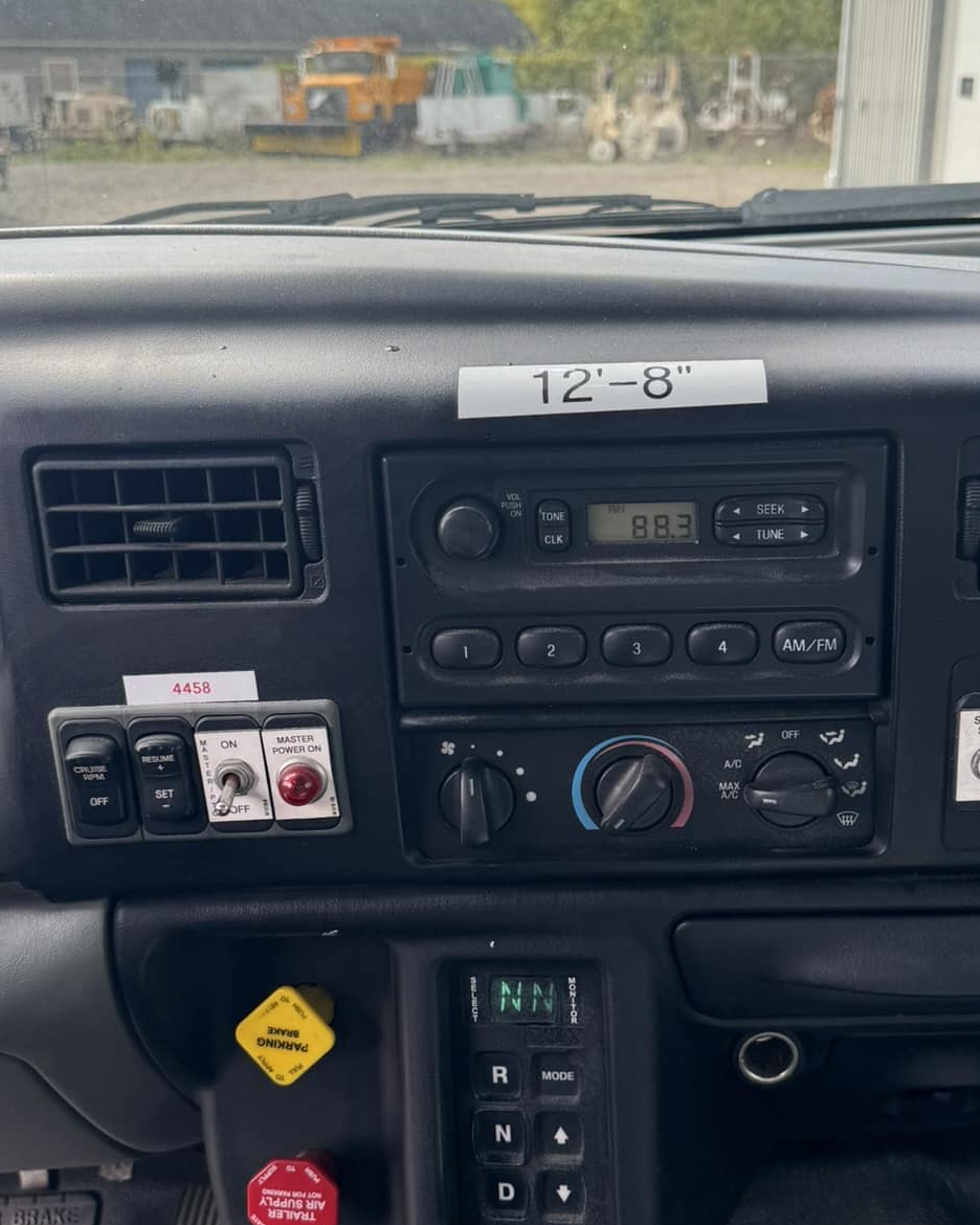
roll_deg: -0.6
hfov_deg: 36.4
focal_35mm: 41
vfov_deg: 44.7
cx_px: 585
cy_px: 688
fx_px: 1486
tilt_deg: -22.2
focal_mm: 6.76
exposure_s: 1/539
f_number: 1.78
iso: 80
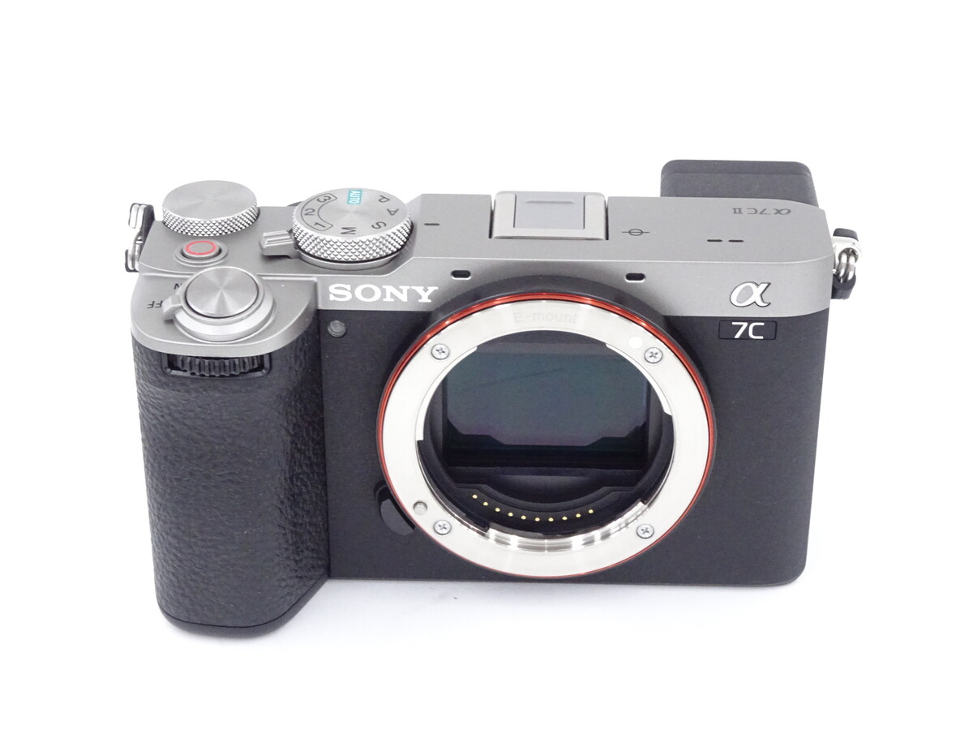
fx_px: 2052
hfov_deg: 26.7
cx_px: 486
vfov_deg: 20.2
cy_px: 365
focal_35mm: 73
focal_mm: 12.42
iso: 1000
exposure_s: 1/80
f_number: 5
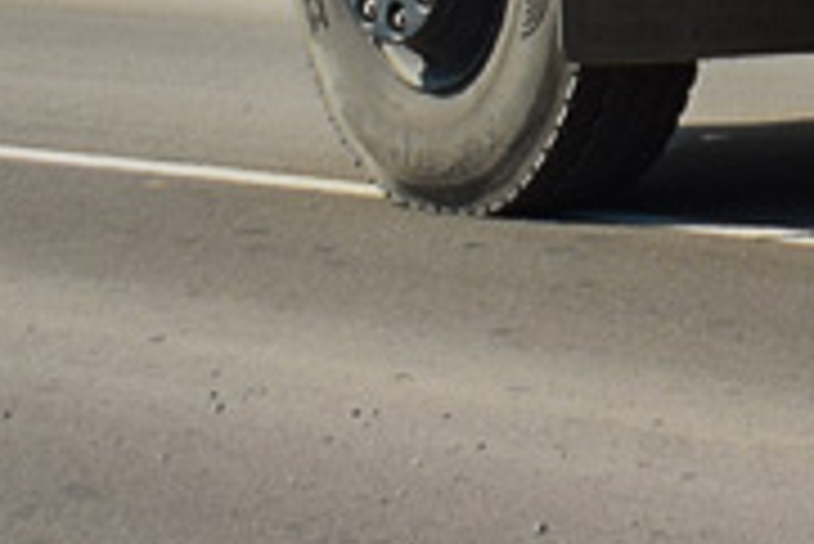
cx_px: 1898
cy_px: -1128
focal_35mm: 278
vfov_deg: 4.7
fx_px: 6291
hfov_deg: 7.0
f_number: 5.6
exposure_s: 1/1000
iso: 200
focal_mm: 28
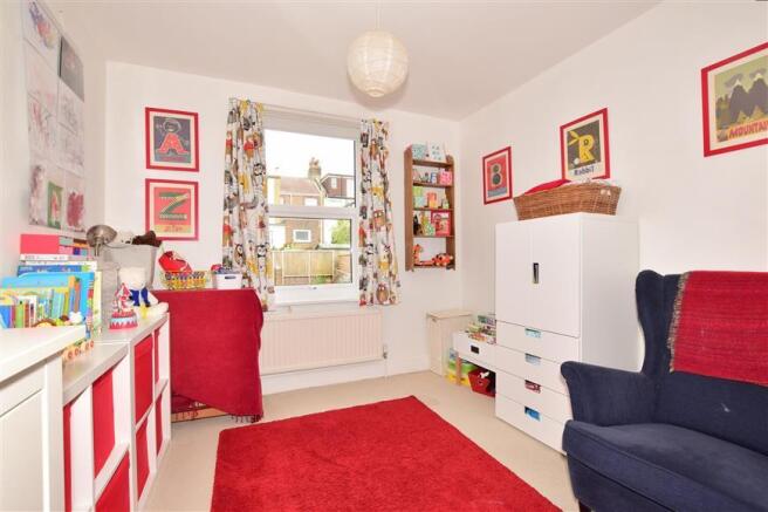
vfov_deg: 77.3
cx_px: 384
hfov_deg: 100.4
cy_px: 256
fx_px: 320
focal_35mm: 15
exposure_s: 1/200
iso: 400
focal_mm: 10
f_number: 10
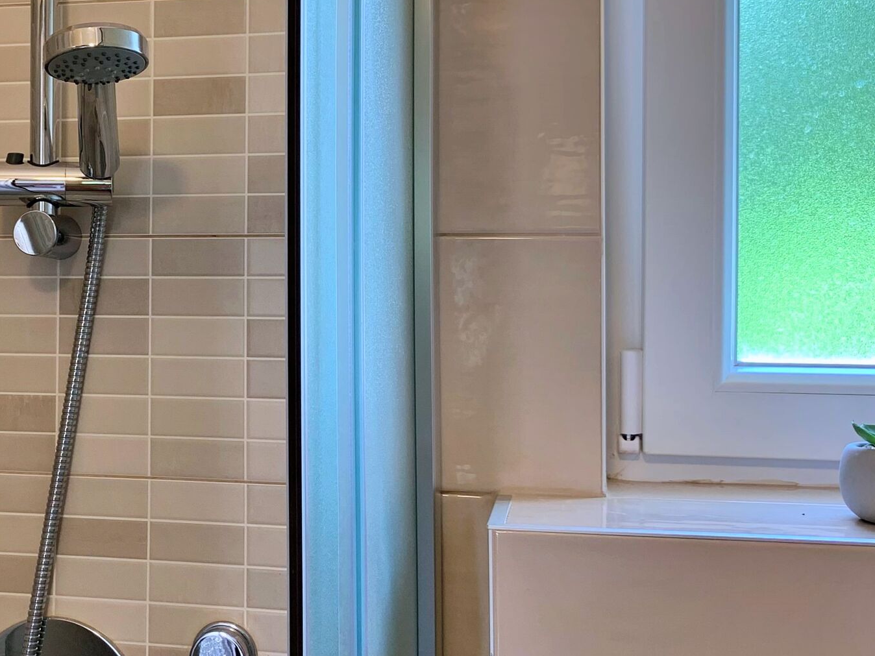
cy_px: 260
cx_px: 149
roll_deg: -1.5
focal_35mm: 54
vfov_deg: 27.0
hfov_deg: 34.2
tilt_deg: +2.6
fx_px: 1365
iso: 64
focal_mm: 4.25
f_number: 1.8
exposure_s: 1/100
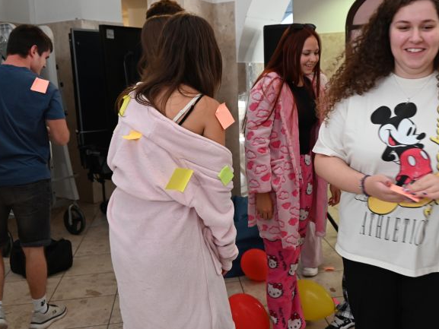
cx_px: 282
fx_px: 507
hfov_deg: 46.3
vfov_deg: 35.9
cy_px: 142
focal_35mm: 40
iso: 1600
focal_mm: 30
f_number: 5
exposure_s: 1/100
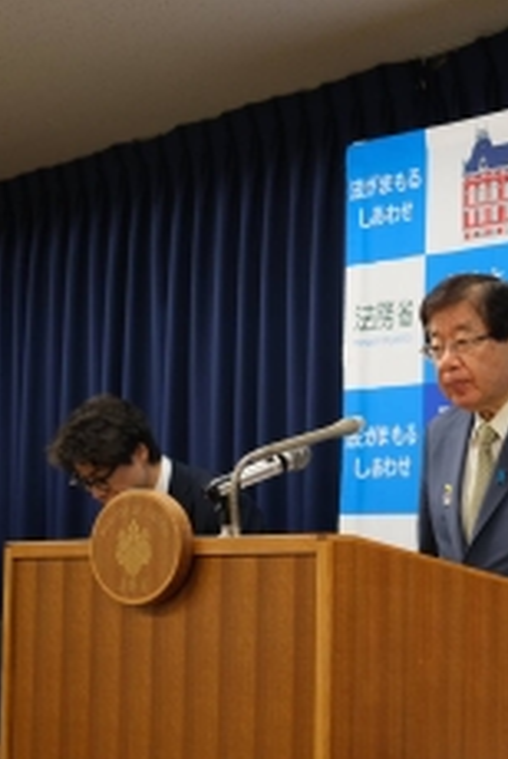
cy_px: 436
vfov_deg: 22.1
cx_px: 505
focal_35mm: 92
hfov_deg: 14.7
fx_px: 1941
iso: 320
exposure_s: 1/105
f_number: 2.2
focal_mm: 35
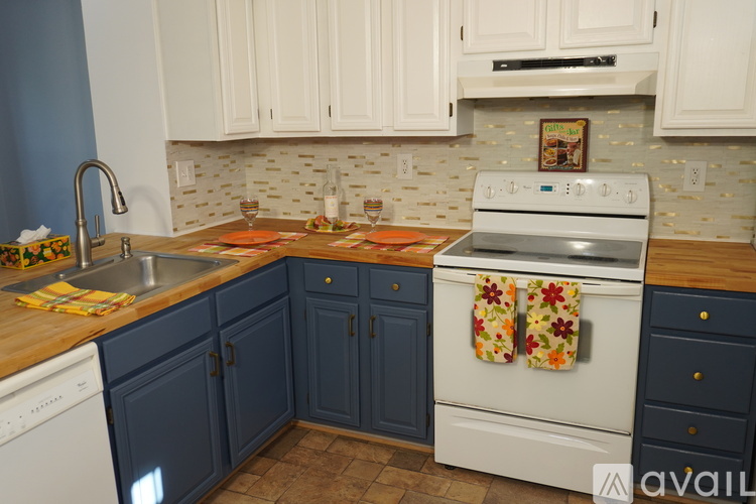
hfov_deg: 61.9
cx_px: 378
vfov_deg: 43.6
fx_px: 630
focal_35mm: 30
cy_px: 252
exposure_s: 1/160
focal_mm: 20
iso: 500
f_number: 4
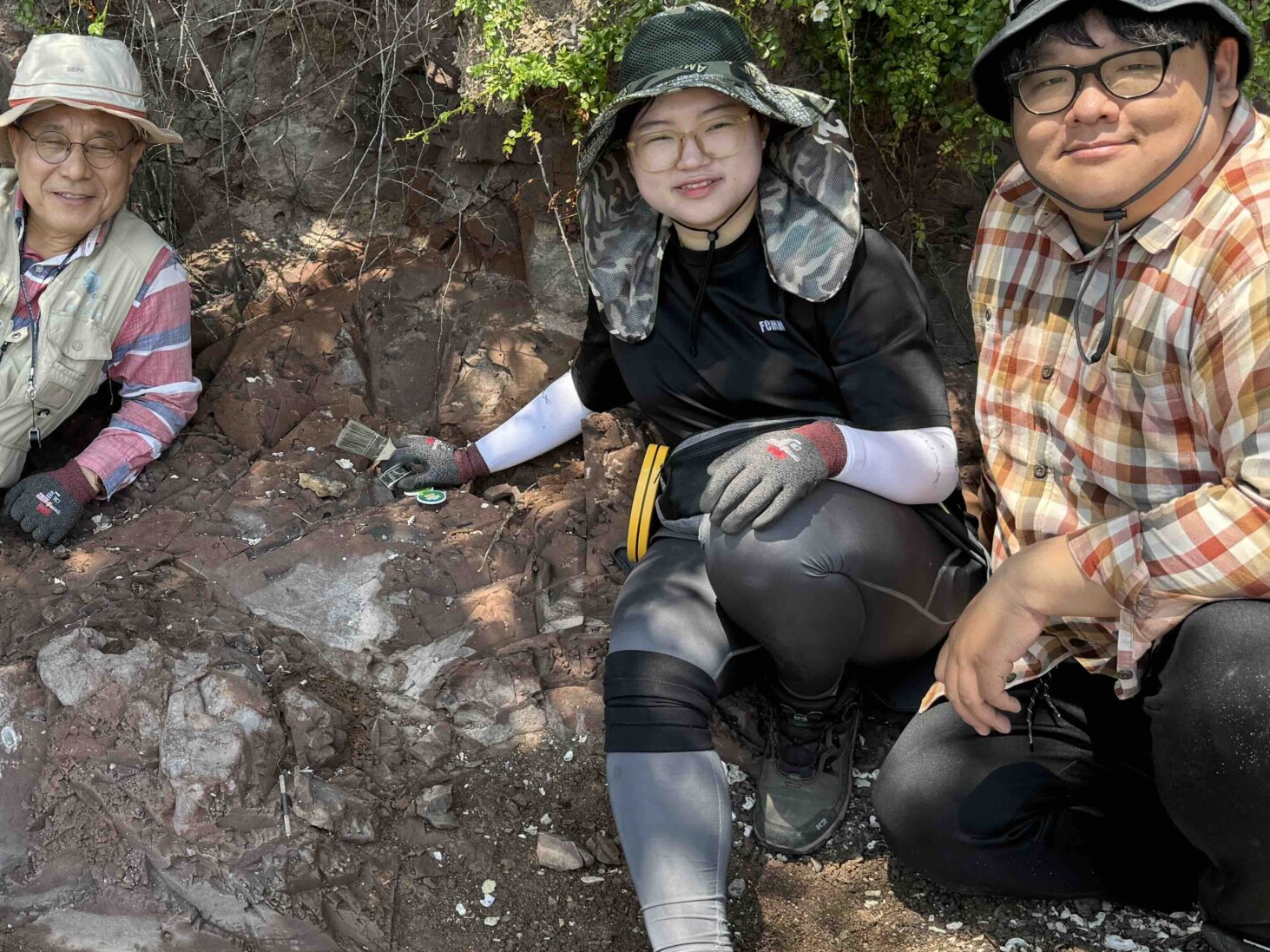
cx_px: 294
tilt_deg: -20.9
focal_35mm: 42
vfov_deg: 34.3
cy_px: 450
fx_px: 1541
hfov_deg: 43.2
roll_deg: +0.1
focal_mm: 6.76
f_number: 1.78
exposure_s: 1/995
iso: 80
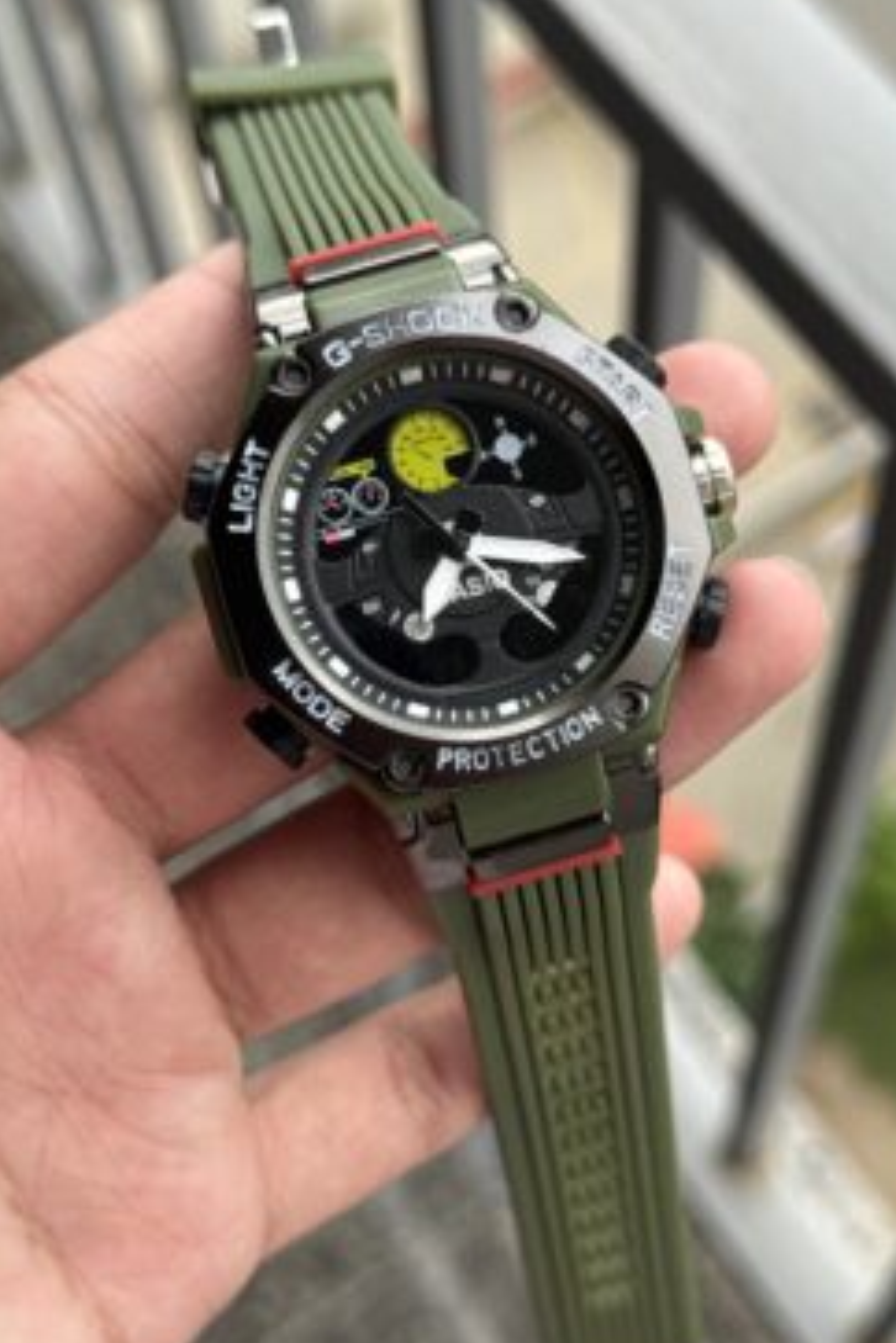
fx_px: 2053
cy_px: 707
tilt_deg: -62.6
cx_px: 489
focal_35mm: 55
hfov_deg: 24.6
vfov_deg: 36.2
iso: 64
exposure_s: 1/664
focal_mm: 6.76
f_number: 1.78
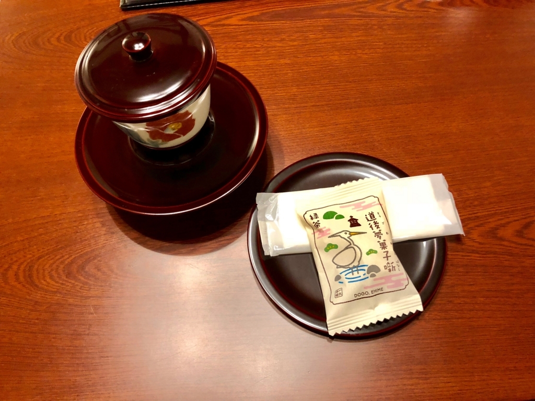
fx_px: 433
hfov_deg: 63.4
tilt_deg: -62.3
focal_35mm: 28
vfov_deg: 49.7
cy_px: 200
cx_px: 268
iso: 64
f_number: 1.8
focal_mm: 4
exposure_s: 1/15
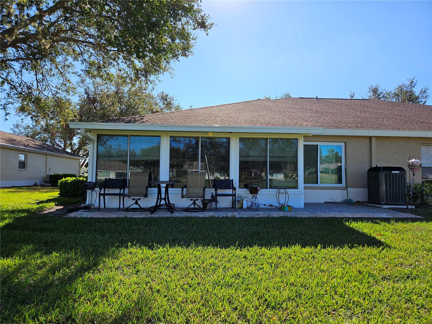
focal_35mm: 23
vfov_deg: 58.9
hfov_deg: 73.9
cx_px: 216
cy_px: 162
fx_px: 287
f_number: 1.8
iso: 25
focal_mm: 5.4
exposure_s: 1/1347
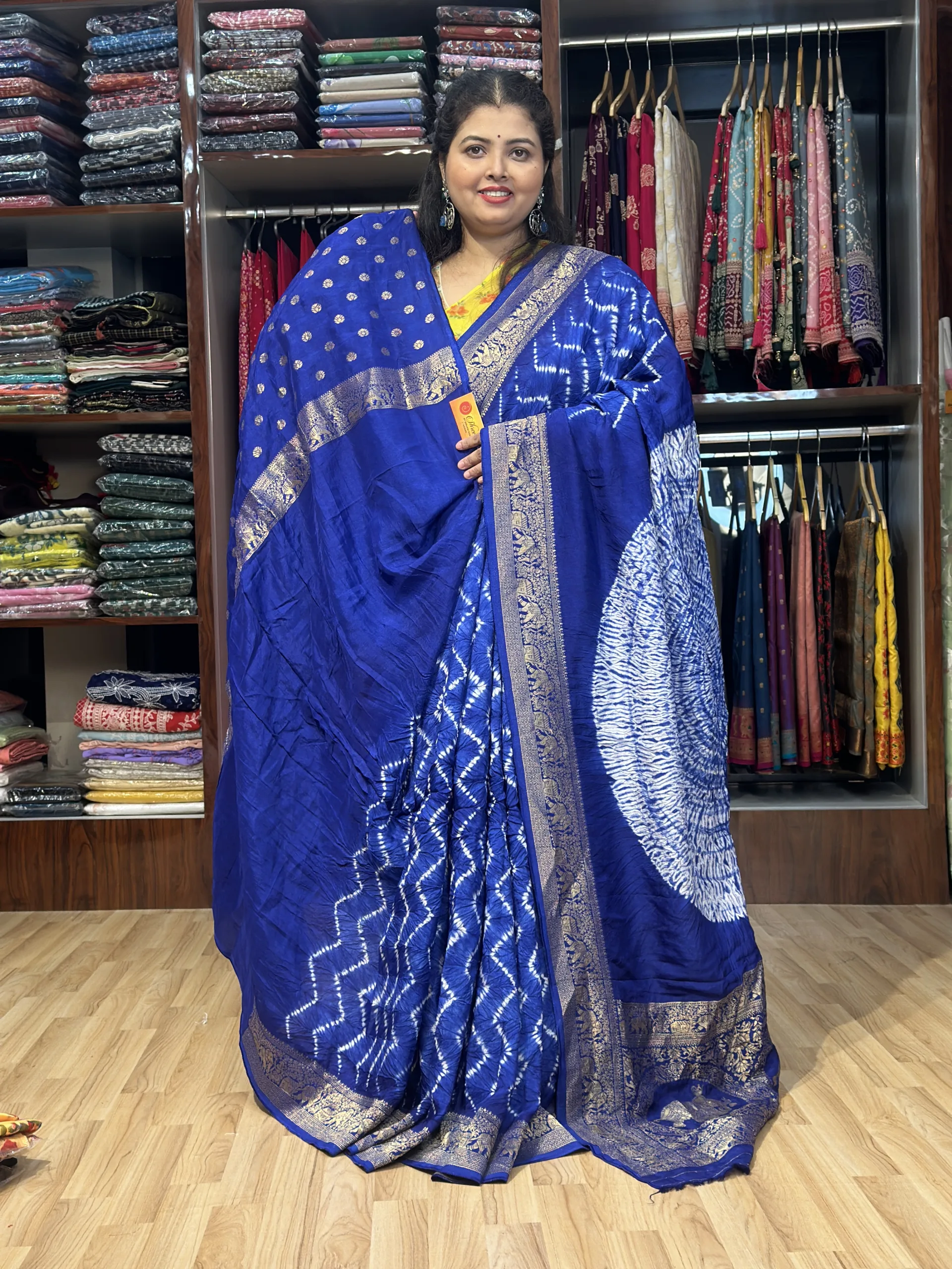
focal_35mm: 48
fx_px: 1760
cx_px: 476
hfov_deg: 30.3
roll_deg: +0.6
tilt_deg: -1.4
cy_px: 634
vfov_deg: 39.7
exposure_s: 1/100
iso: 100
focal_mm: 6.86
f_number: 1.78
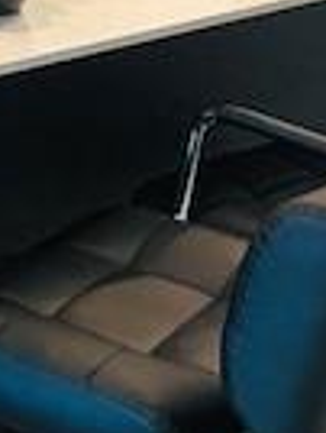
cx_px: -342
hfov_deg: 10.9
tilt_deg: -12.0
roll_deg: -0.3
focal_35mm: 124
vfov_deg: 15.5
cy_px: -39
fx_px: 1552
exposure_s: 1/60
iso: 80
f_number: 1.6
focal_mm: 4.2
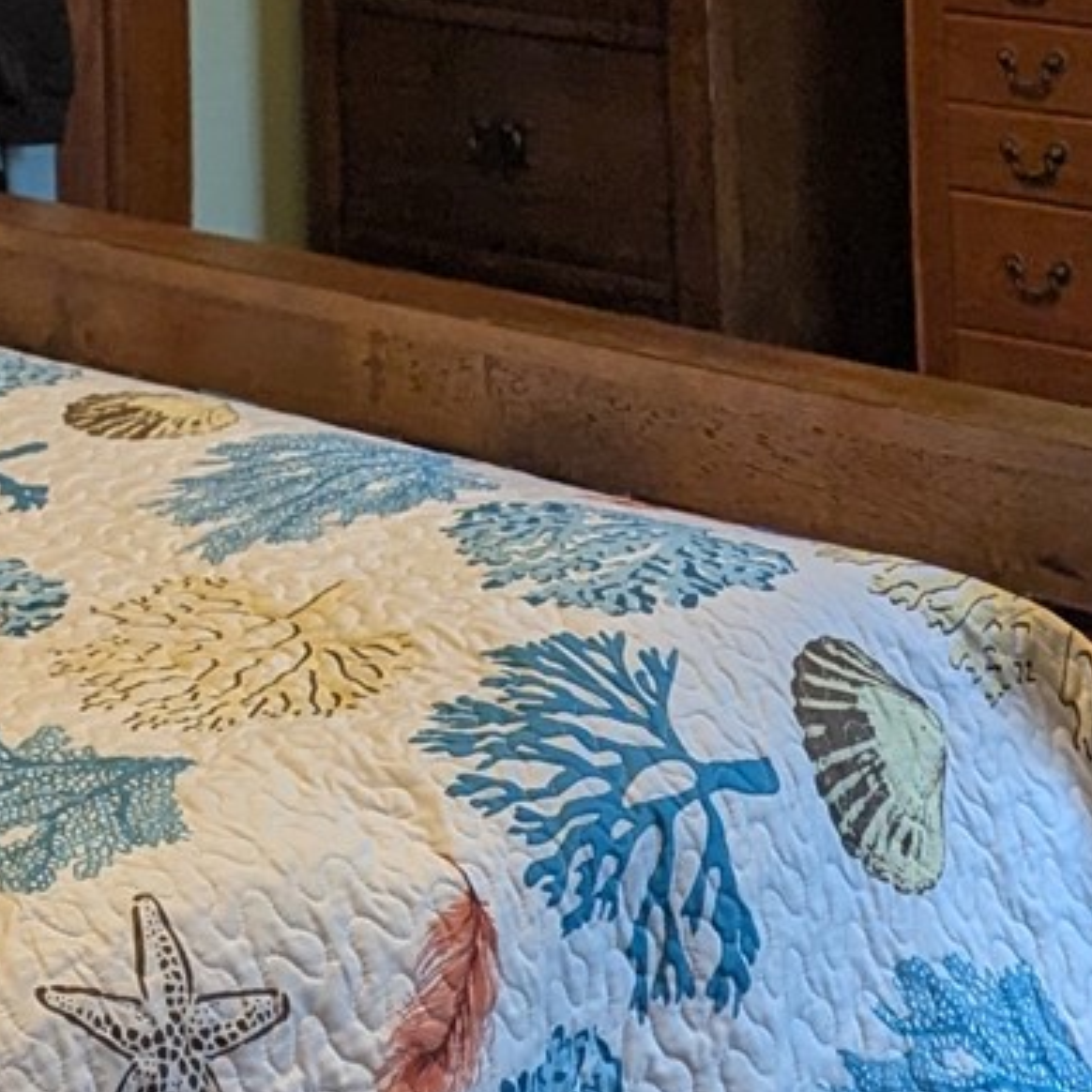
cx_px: 322
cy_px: -519
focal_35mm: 112
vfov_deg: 14.6
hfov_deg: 15.5
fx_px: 3997
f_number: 1.85
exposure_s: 1/60
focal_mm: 6.81
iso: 74
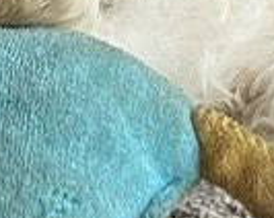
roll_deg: -2.6
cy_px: -66
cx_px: -23
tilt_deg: -34.2
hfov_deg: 10.0
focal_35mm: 191
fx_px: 1547
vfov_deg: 8.0
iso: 125
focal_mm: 5.1
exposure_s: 1/61
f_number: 1.6
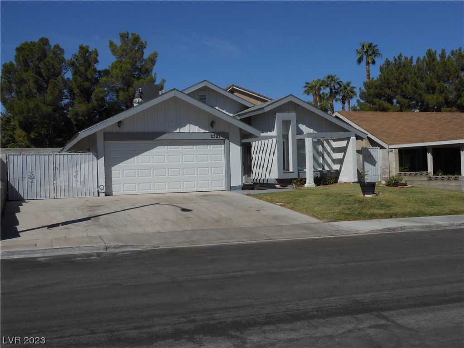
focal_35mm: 39
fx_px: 523
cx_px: 232
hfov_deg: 47.9
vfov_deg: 36.8
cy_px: 174
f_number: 4.3
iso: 80
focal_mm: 6.9
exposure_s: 1/1250
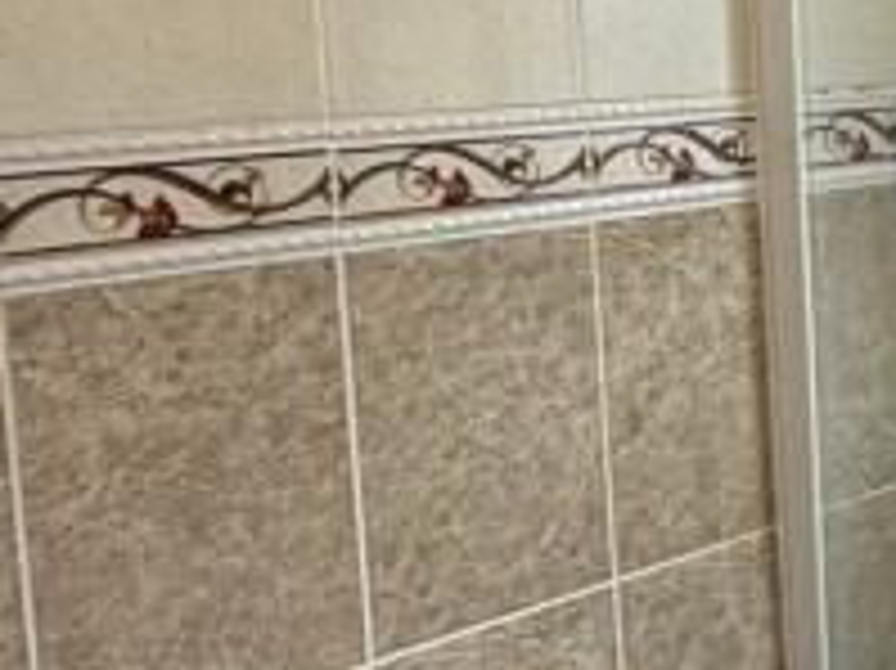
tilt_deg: -4.7
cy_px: 202
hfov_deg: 23.9
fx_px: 1863
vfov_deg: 20.3
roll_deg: +3.1
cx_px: 1153
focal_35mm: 72
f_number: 2.2
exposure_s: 1/121
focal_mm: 2.22
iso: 100
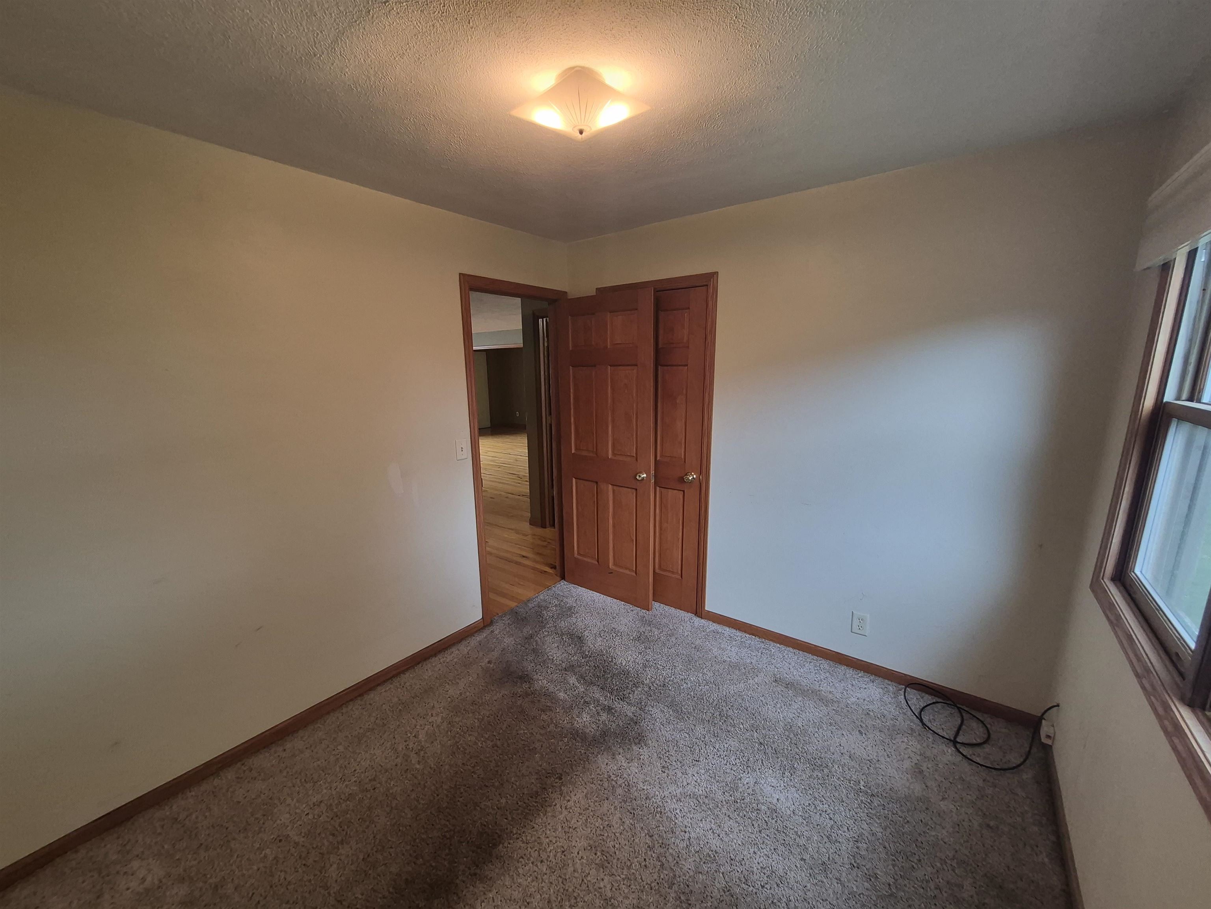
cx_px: 606
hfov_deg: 106.2
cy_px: 454
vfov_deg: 89.9
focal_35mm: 13
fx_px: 455
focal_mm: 1.74
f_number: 2.2
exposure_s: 1/60
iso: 200
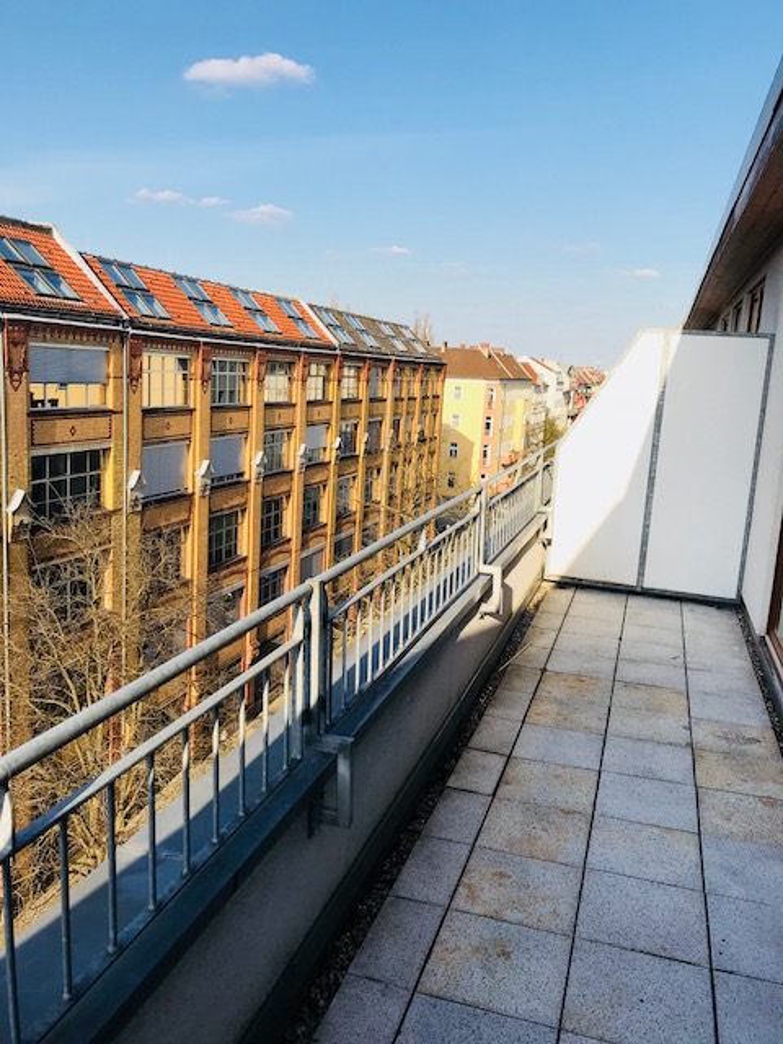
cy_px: 522
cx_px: 392
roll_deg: -3.4
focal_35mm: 28
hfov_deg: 49.7
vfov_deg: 63.4
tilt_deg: -7.3
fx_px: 844
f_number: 1.8
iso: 20
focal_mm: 3.99
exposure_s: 1/1880
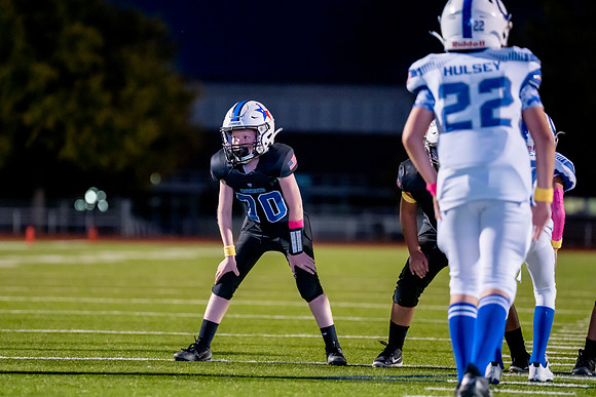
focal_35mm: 238
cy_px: 208
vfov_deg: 5.8
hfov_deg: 8.6
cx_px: 250
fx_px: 3944
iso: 3200
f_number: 2.8
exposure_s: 1/1000
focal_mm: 180
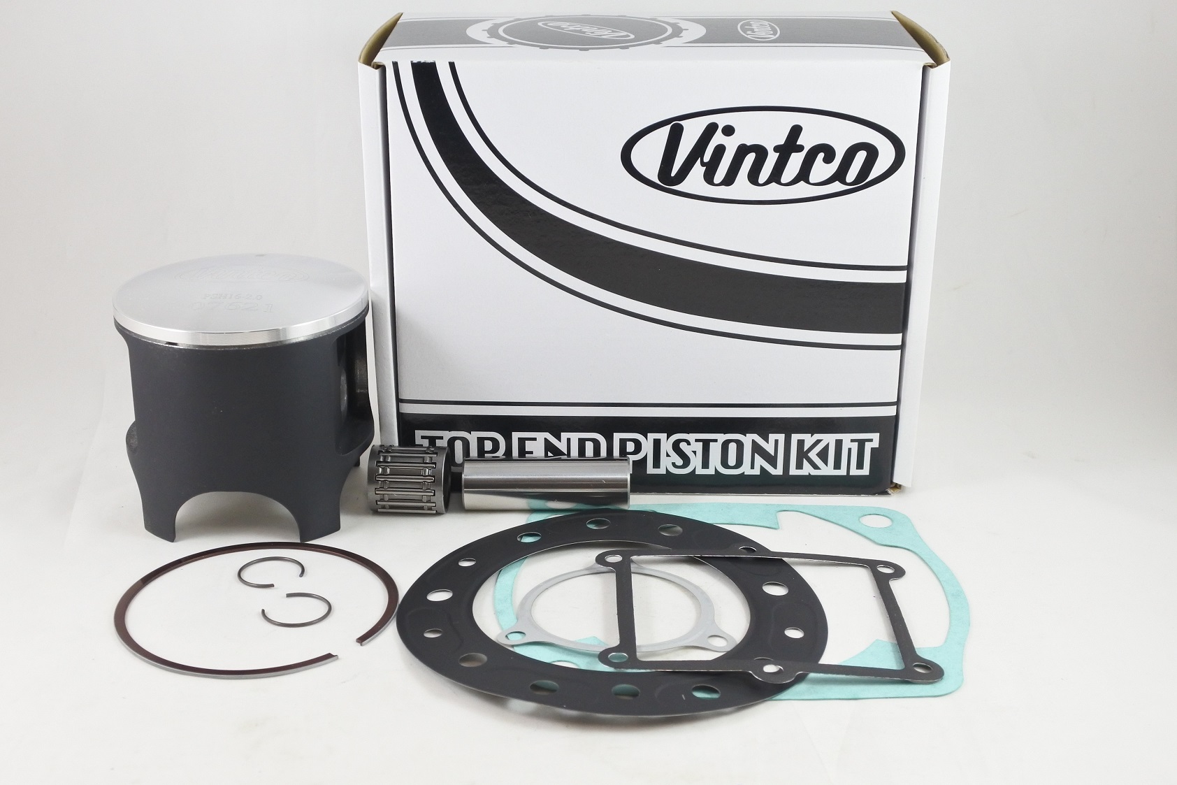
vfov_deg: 34.2
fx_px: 1275
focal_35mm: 39
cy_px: 392
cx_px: 588
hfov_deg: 49.5
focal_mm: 14.7
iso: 640
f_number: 4.2
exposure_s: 1/125
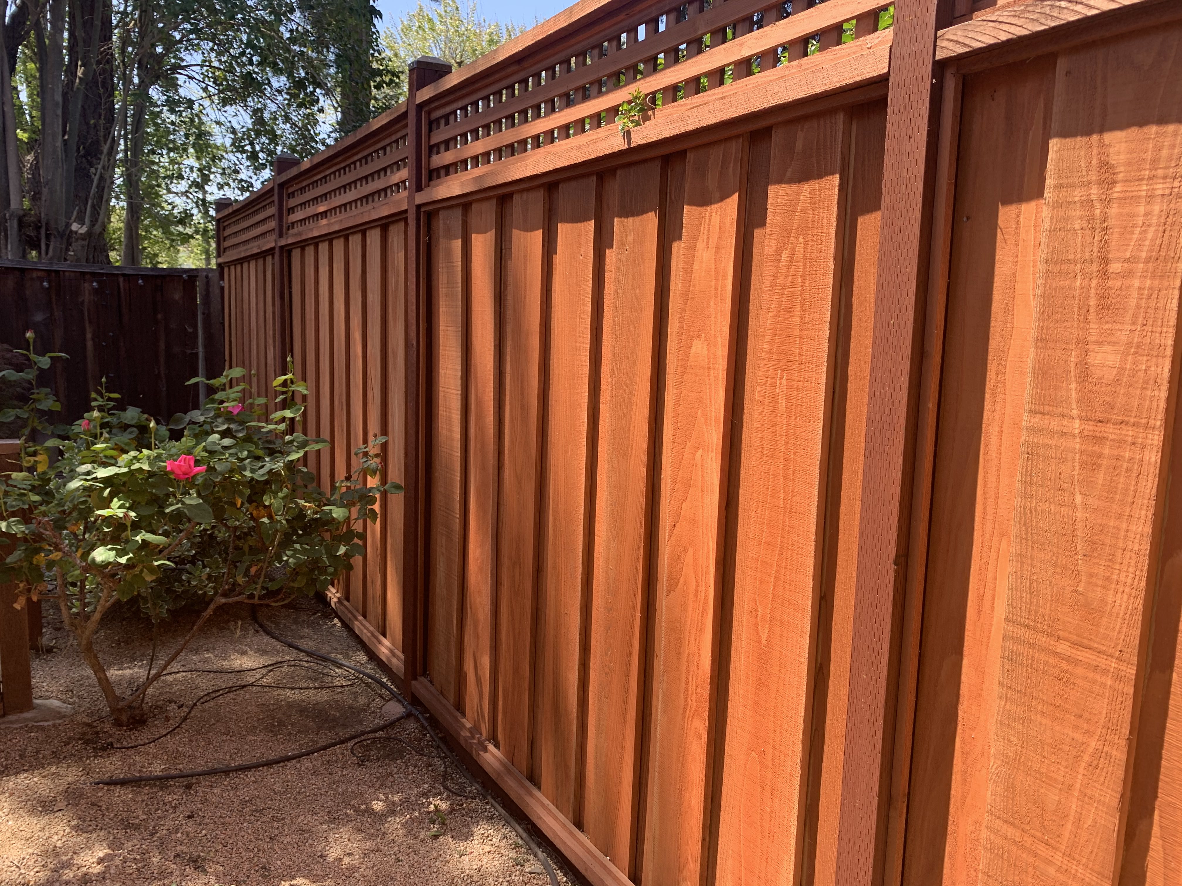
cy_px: 443
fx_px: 888
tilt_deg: -7.8
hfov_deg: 67.3
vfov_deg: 53.1
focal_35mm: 26
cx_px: 591
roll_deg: -1.6
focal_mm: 4.25
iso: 25
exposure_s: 1/429
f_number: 1.8
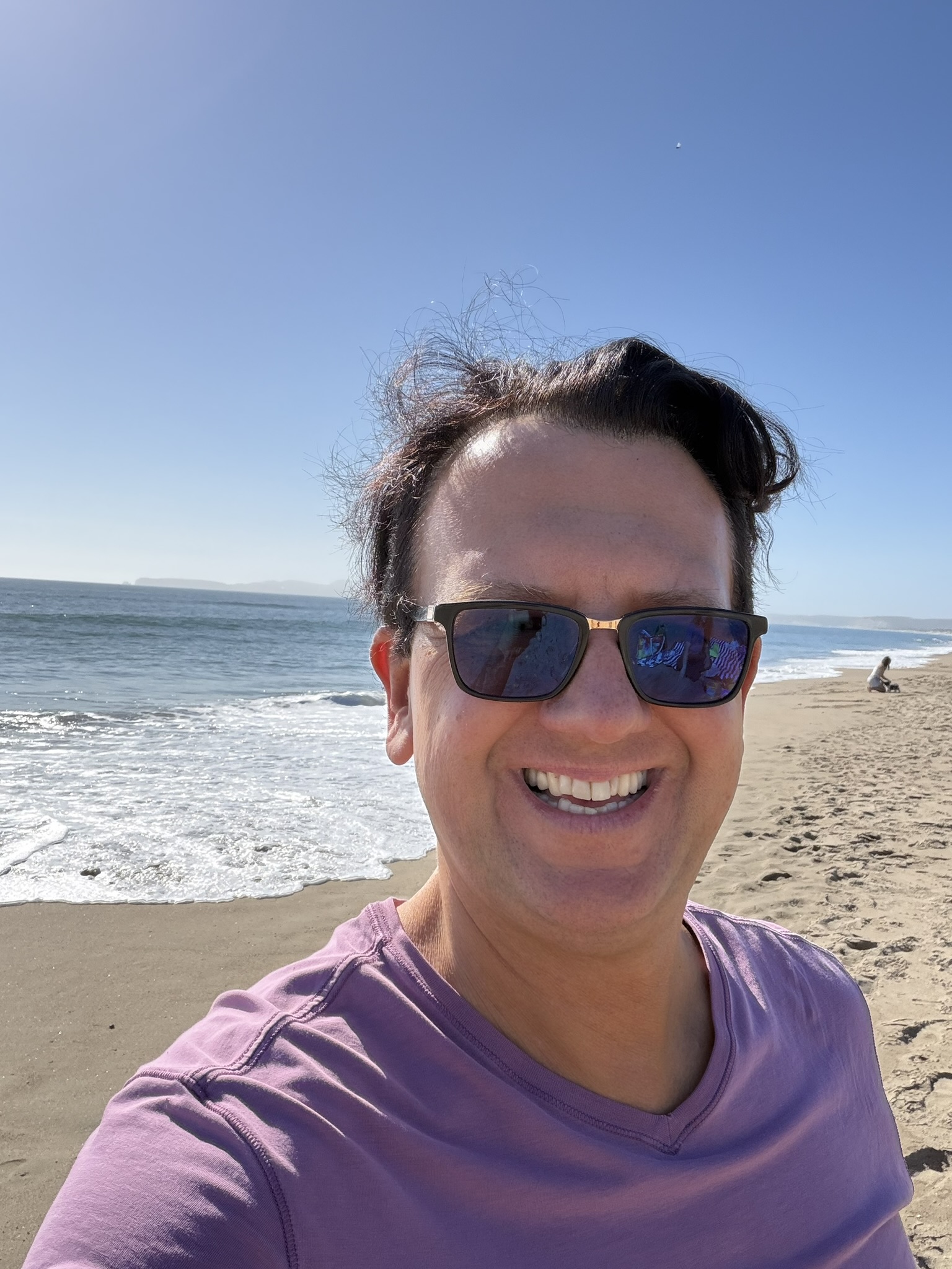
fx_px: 1100
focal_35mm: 30
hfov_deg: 46.8
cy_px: 634
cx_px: 476
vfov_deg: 60.0
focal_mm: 2.71
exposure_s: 1/1242
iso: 32
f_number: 1.9
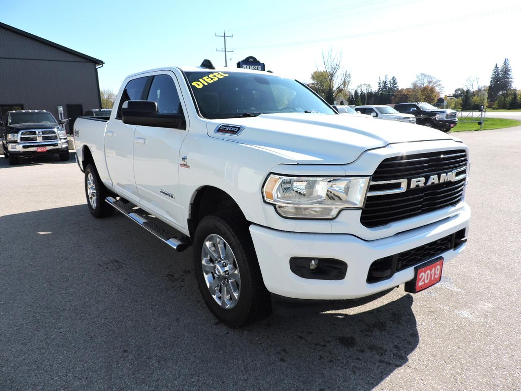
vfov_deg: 56.8
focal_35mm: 24
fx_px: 361
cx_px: 260
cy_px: 196
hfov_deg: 71.6
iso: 100
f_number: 3
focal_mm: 4.3
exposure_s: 1/1000
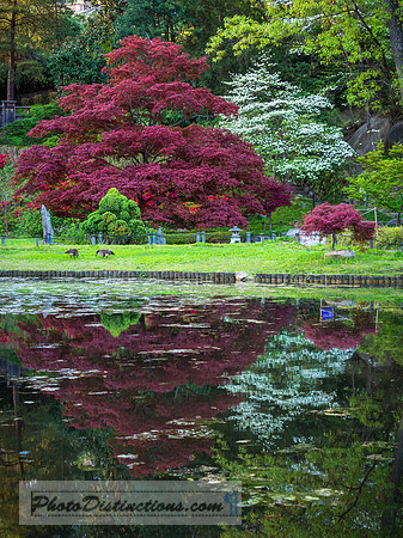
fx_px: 1243
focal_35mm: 80
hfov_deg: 18.4
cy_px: 269
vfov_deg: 24.4
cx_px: 202
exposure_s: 1/30
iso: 200
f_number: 4.5
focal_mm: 40
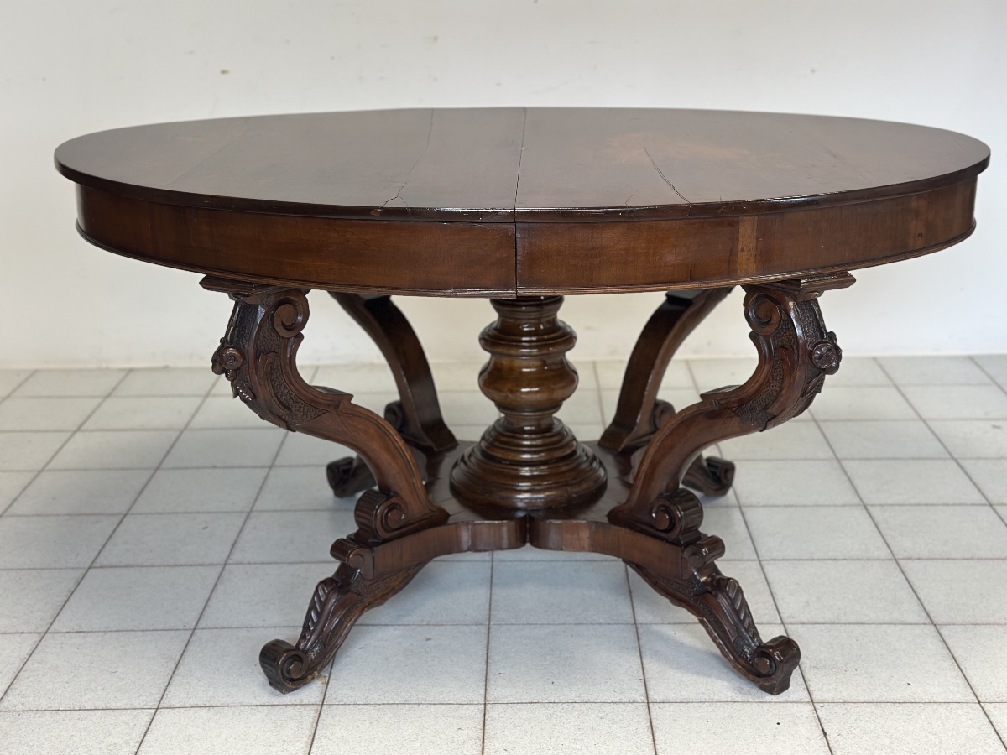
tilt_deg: -17.9
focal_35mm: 48
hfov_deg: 39.7
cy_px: 378
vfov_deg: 30.3
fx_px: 1396
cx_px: 504
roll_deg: +1.5
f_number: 1.78
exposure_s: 1/100
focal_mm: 6.86
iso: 160
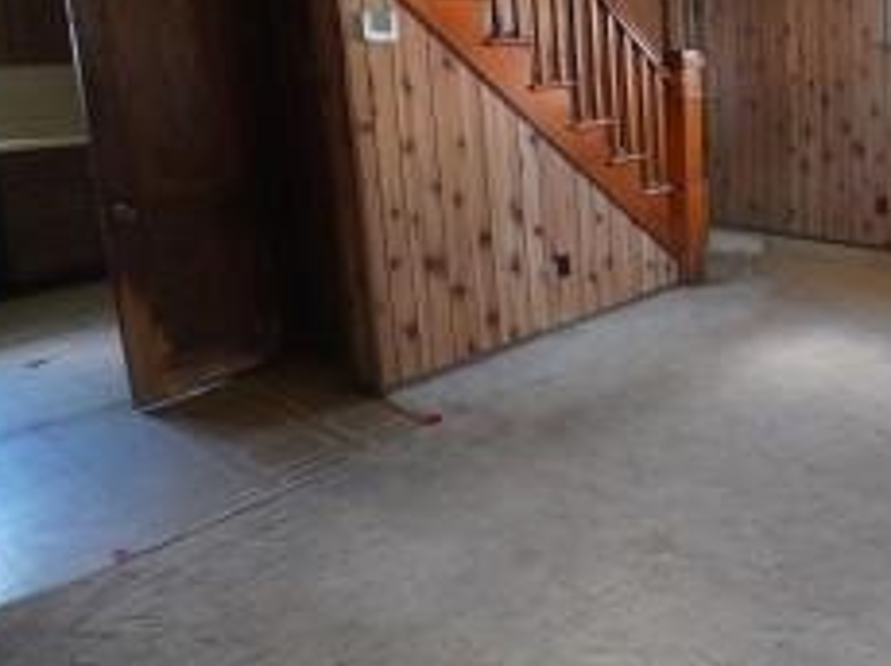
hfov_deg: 51.2
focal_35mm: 31
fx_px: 795
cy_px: 166
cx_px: 814
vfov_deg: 44.0
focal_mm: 11
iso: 2500
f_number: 2.8
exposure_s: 1/160
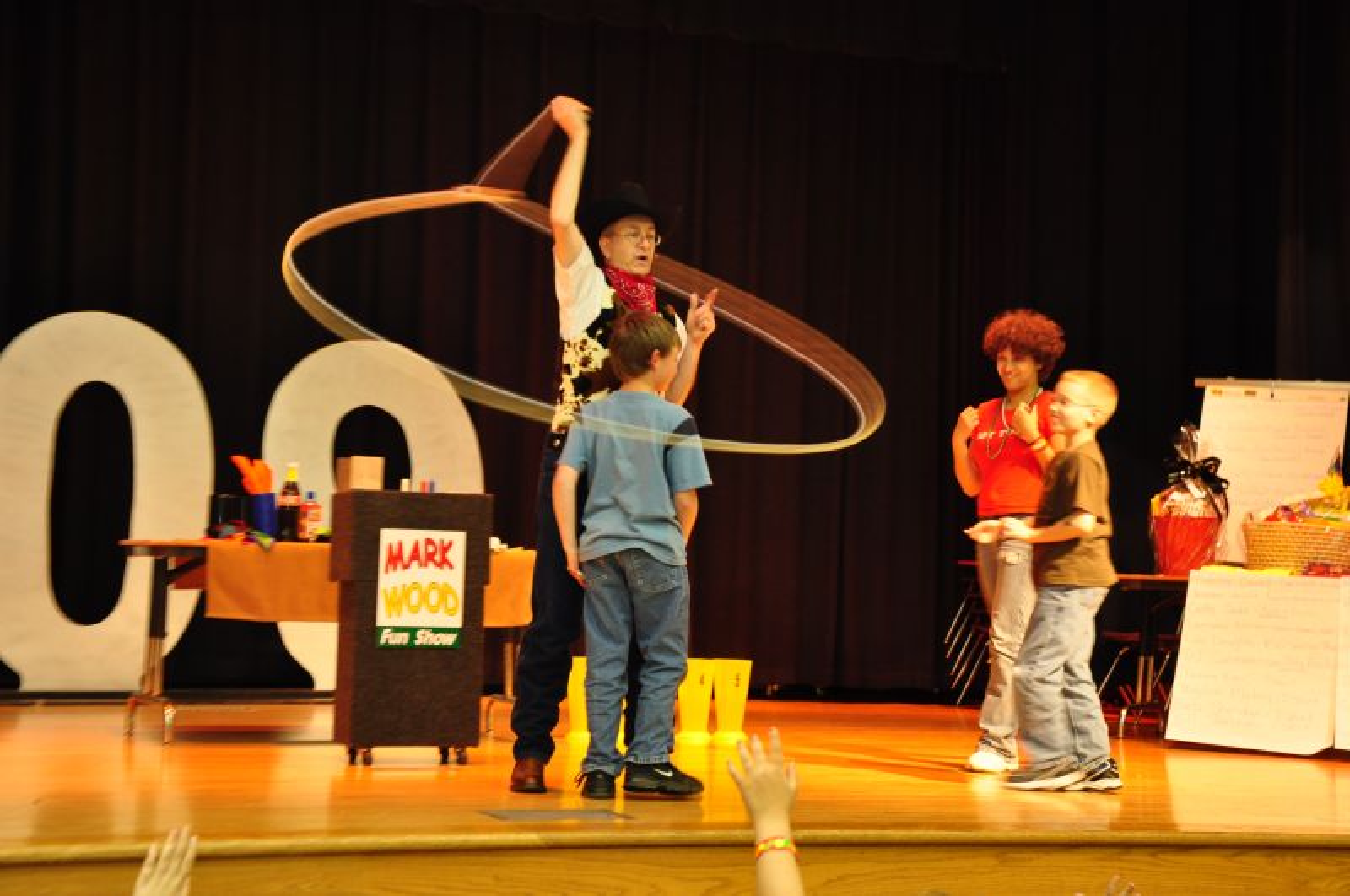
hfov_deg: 31.9
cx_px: 675
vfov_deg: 21.5
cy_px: 448
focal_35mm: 63
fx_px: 2359
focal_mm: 42
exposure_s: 1/30
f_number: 4.8
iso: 1000
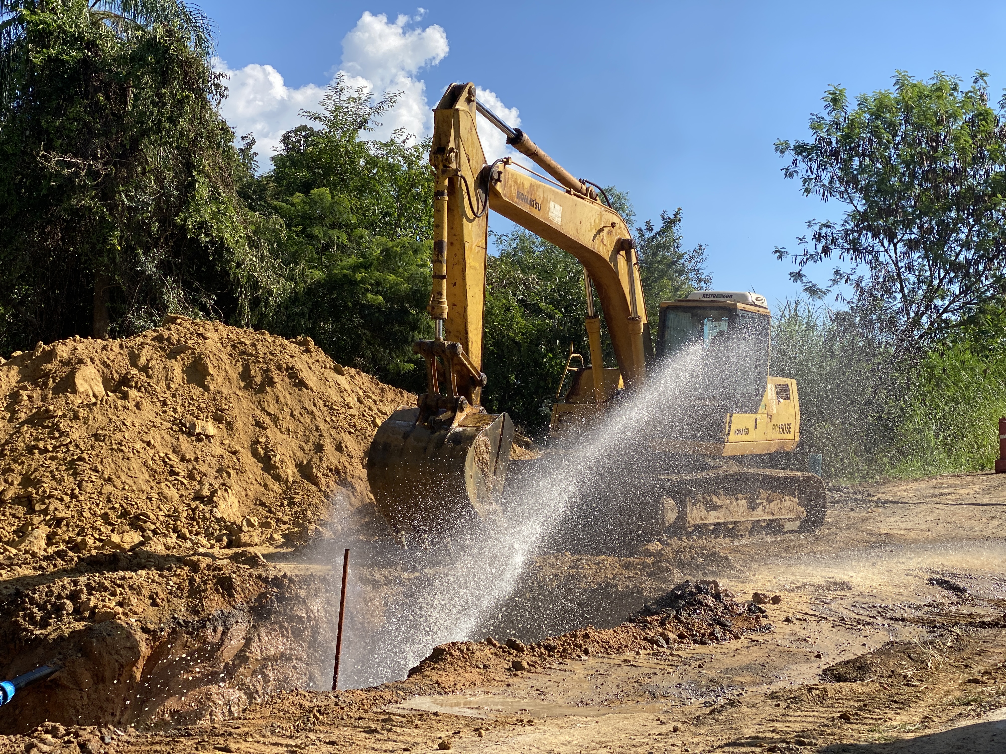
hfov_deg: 36.8
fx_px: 1511
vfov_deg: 28.0
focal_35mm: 52
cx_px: 503
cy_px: 377
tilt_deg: +6.4
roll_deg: -3.5
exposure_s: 1/1229
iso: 20
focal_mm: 6
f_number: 2
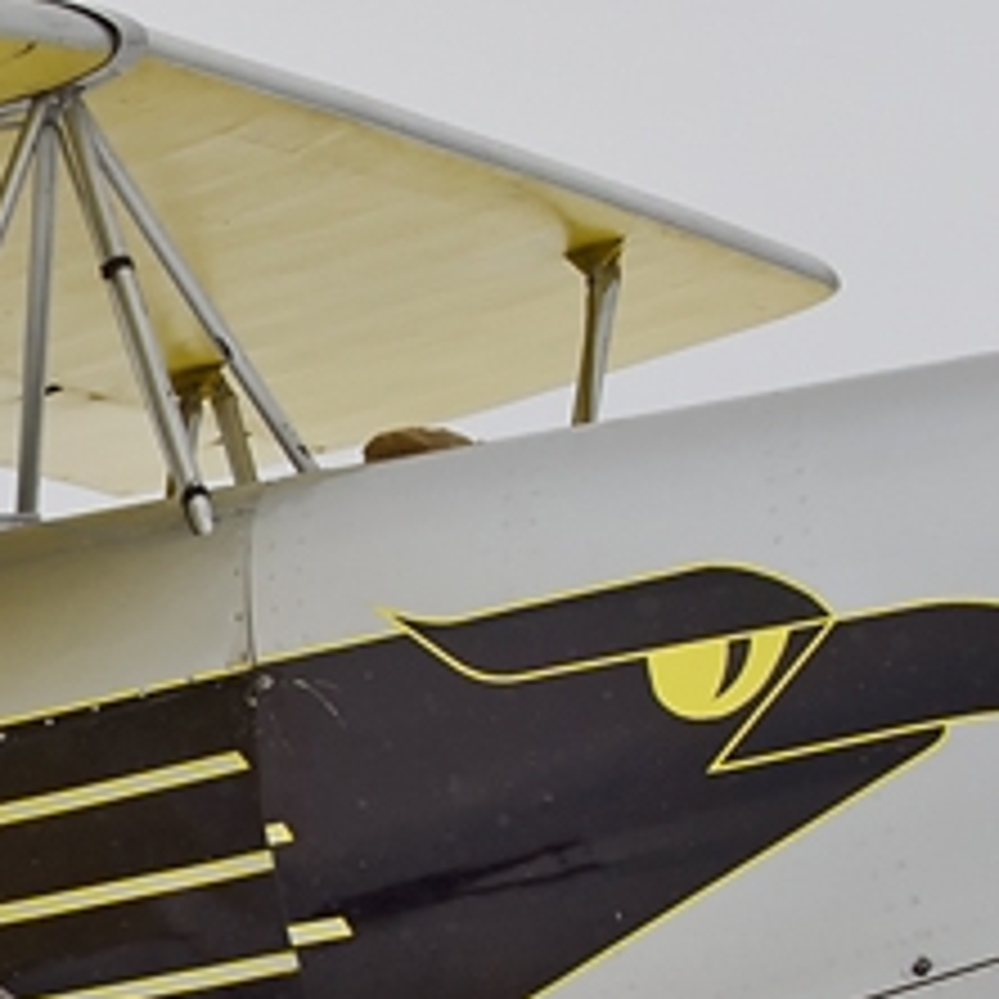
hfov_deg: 5.4
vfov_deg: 5.4
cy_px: 886
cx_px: -976
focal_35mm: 321
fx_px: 10481
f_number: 10
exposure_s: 1/640
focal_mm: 70
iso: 800
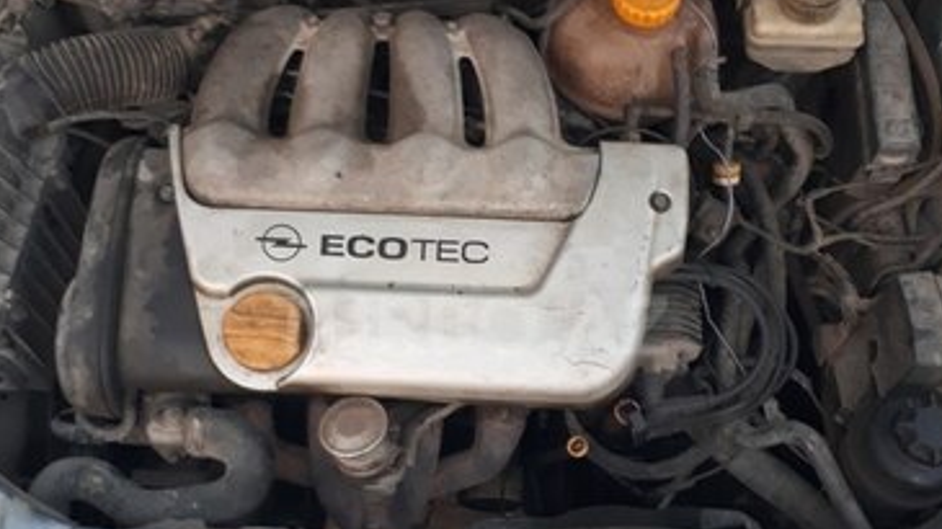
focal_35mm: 40
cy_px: 325
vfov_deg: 29.6
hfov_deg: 50.5
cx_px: 470
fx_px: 999
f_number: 1.9
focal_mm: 3.6
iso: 125
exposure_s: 1/33
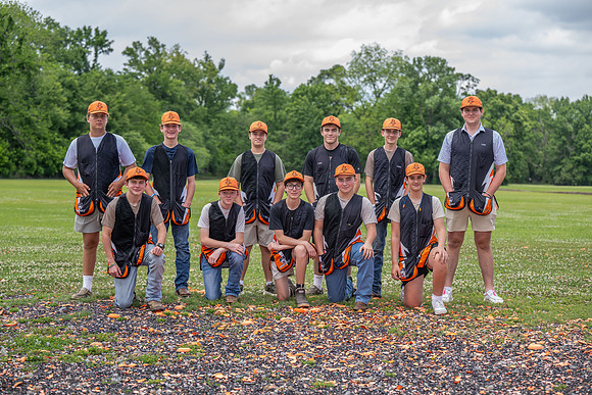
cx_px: 296
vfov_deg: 19.5
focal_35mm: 70
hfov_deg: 28.8
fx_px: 1151
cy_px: 198
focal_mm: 70
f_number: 3.5
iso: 32
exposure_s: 1/200
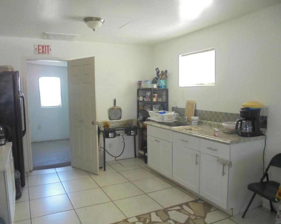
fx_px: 233
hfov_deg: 62.2
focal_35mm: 28
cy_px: 116
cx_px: 132
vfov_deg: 51.5
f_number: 3.5
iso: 250
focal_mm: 4.6
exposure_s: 1/30
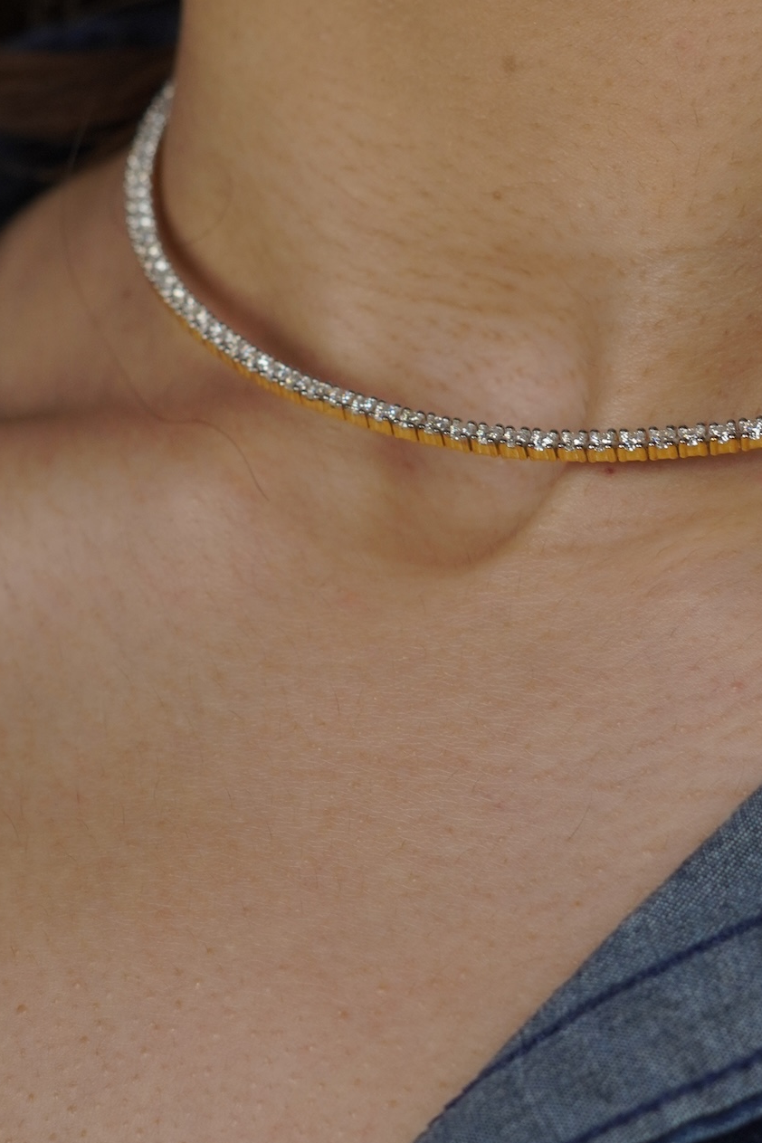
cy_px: 404
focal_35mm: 152
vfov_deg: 13.5
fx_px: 4826
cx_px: 618
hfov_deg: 9.0
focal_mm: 50
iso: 400
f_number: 4.5
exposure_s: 1/100
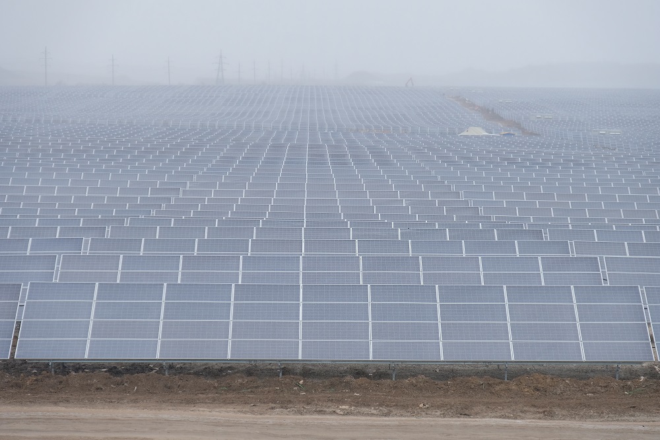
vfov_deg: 10.4
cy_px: 220
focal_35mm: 132
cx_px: 330
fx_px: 2419
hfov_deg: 15.5
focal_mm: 88.2
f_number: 5.6
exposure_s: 1/320
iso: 400
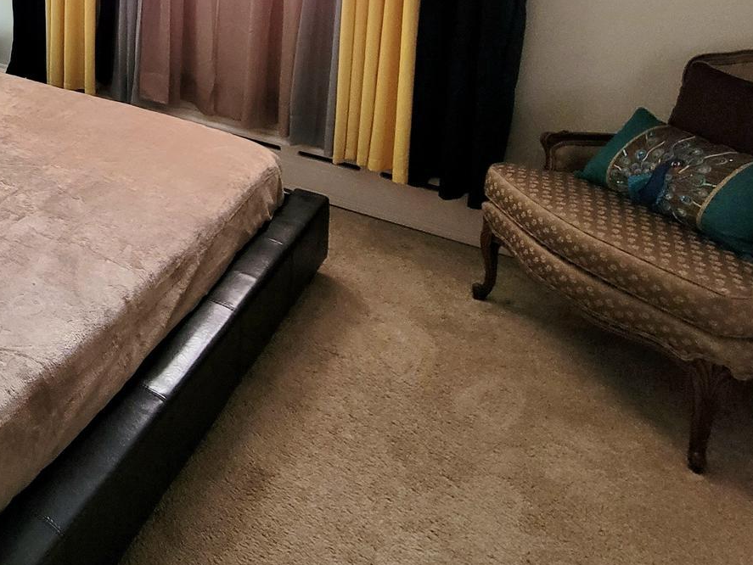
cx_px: -51
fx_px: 653
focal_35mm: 30
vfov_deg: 39.0
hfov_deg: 46.5
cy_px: -48
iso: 320
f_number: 2.2
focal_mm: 2.2
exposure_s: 1/60.2
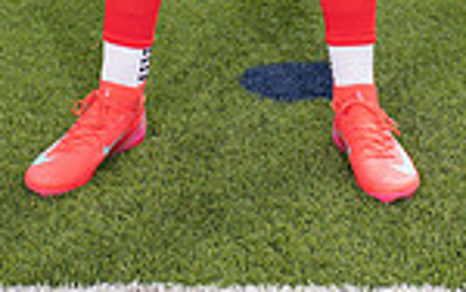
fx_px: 1551
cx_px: 252
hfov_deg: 17.1
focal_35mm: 122
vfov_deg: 9.6
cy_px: -385
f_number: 7.1
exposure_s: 1/400
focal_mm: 40
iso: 125
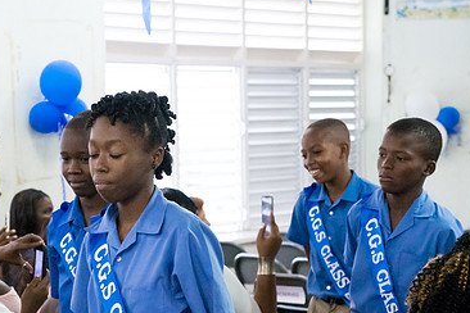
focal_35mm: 111
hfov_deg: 18.4
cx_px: 171
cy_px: 234
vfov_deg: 12.3
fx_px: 1449
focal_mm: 70
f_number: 6.3
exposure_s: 1/200
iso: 25600
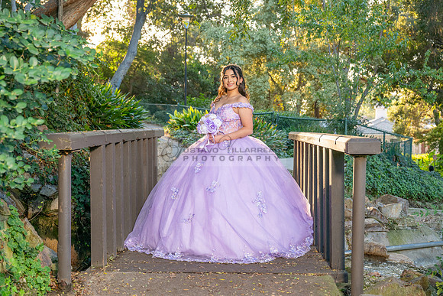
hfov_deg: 41.1
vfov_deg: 28.1
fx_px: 591
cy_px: 148
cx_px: 222
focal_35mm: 48
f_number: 4.5
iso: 400
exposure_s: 1/200
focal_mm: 48
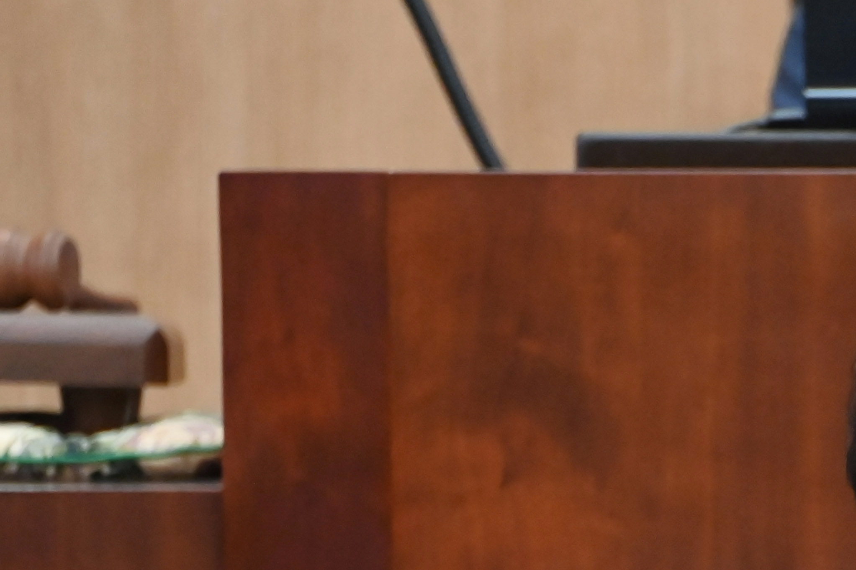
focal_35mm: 817
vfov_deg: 1.7
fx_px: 19423
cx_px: 1125
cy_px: 699
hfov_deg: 2.5
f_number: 5.6
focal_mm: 300
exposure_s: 1/200
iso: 8000
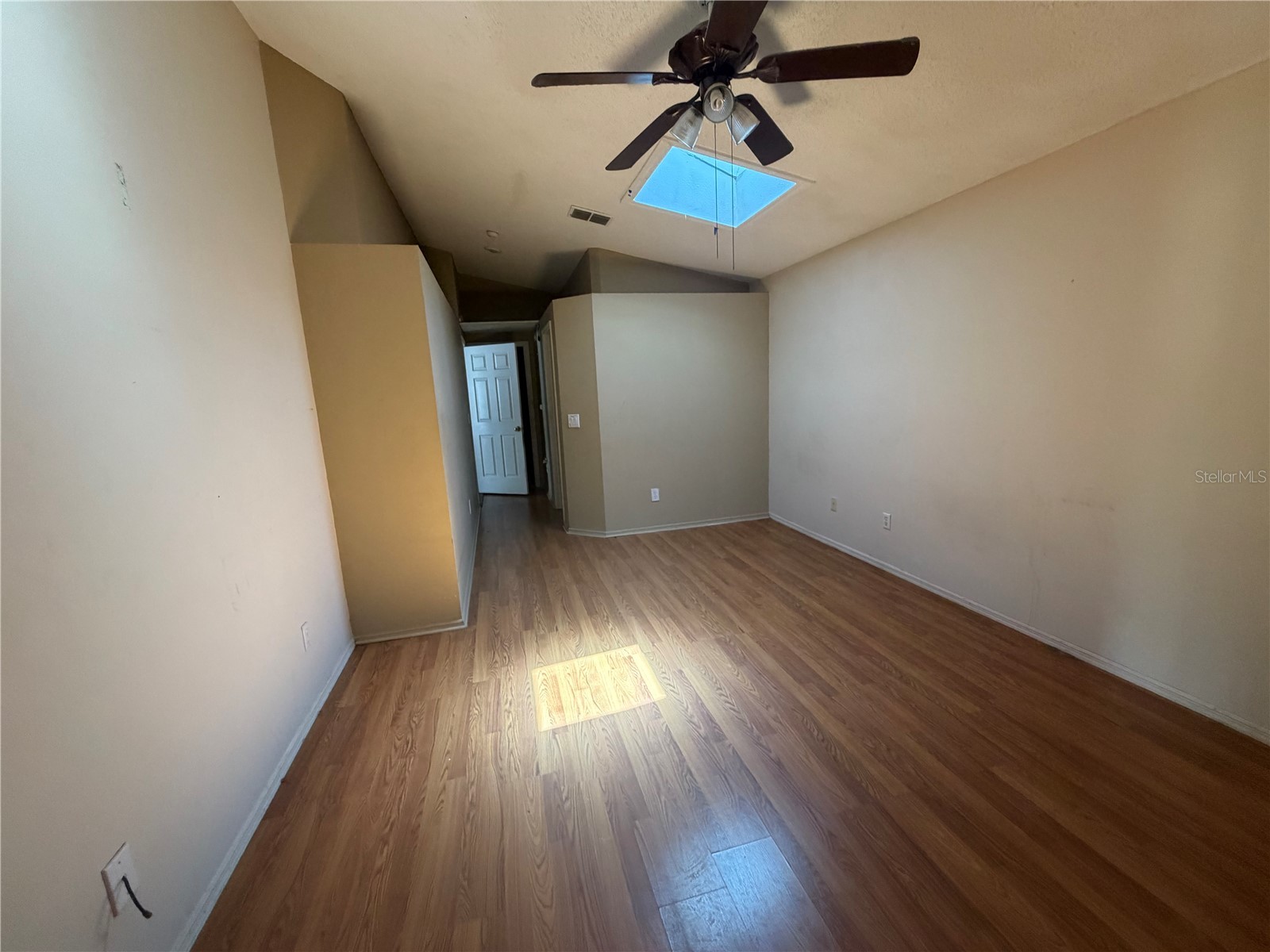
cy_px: 476
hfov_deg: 102.1
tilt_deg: -11.6
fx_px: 514
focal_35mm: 14
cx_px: 635
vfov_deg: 85.7
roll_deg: +2.5
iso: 320
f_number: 2.2
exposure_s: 1/60
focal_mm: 2.22
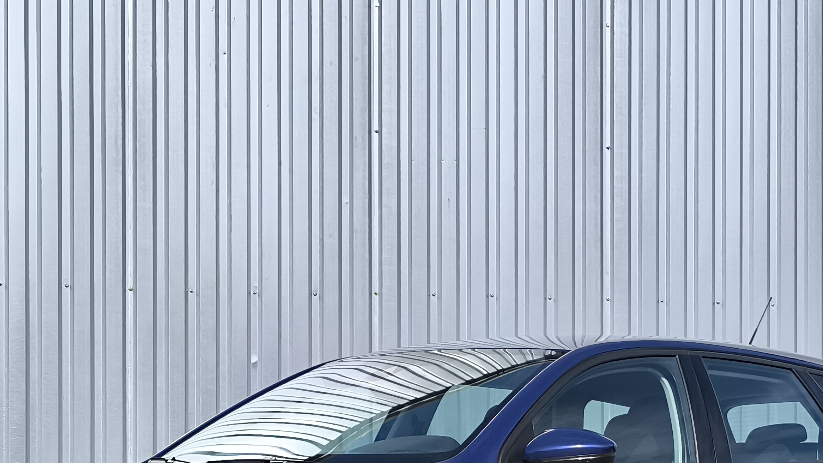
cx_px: 412
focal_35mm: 101
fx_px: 2204
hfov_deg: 21.2
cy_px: 533
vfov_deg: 11.8
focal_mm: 6.14
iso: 50
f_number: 1.65
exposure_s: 1/1021
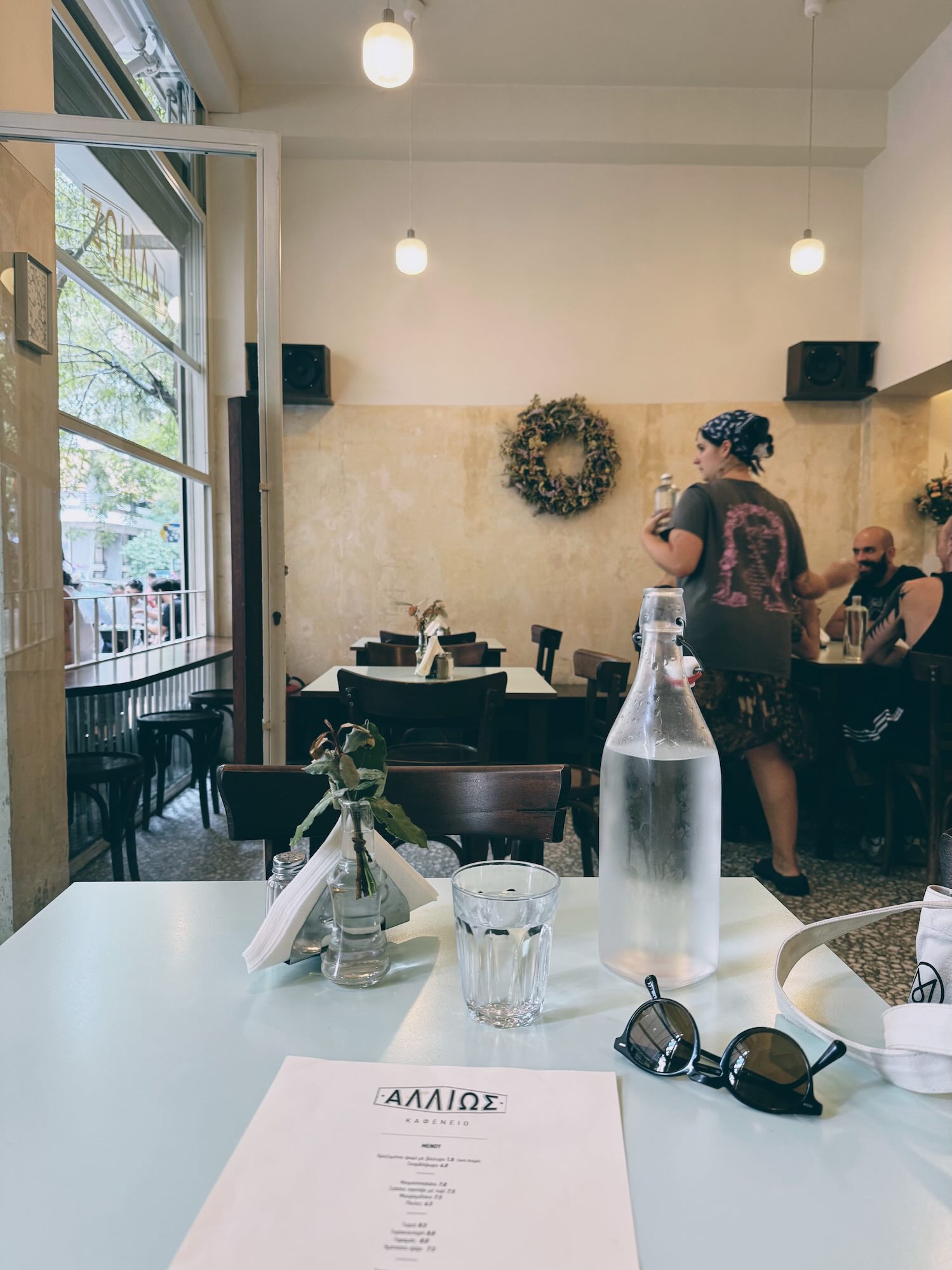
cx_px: 476
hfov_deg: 56.8
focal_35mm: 24
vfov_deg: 71.6
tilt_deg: -3.8
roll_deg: -0.9
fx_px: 880
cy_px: 635
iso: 200
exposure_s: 1/67
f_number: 1.78
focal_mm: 6.76
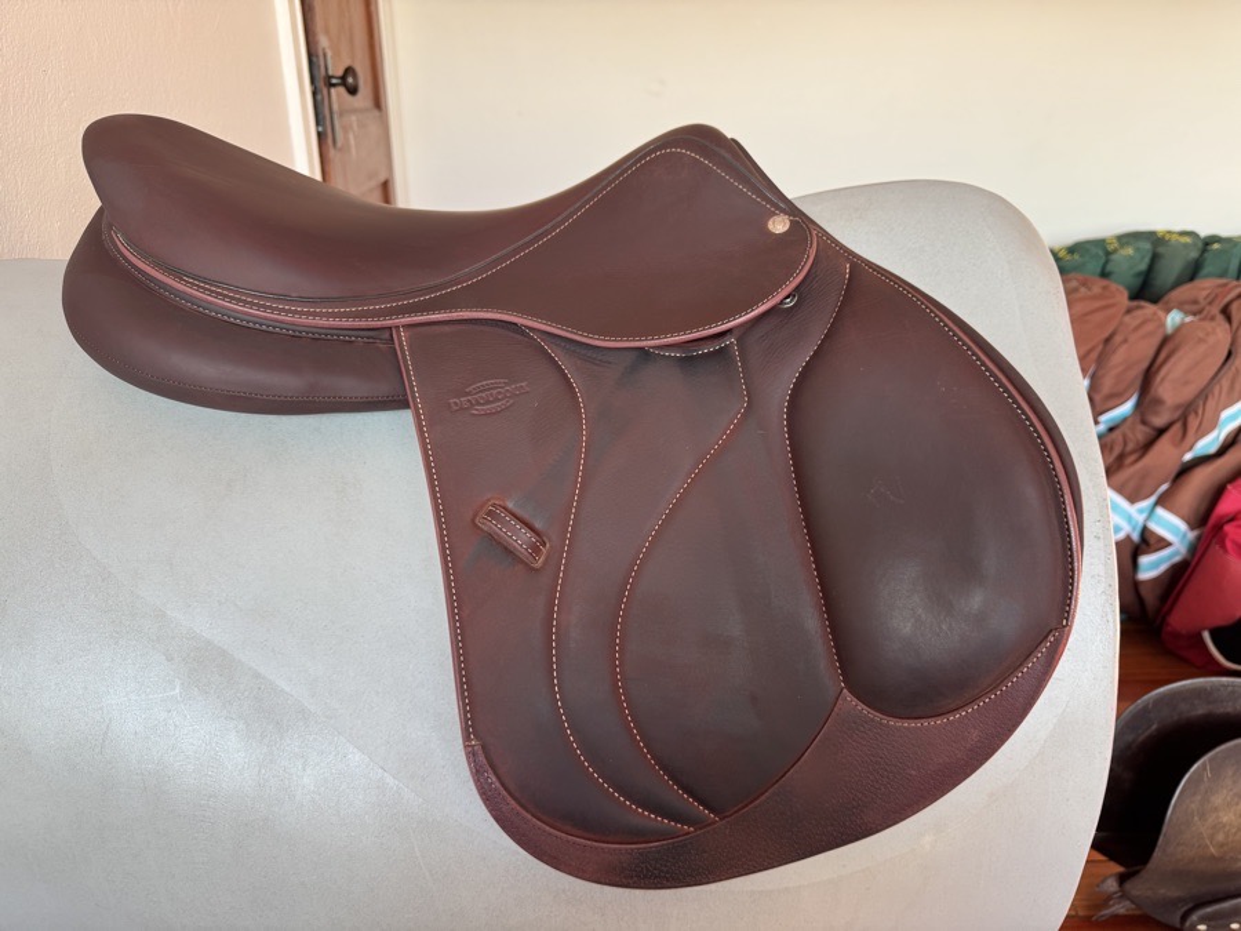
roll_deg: +0.9
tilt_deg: -22.8
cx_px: 620
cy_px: 466
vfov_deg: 56.8
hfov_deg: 71.6
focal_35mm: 24
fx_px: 860
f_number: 1.78
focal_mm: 6.76
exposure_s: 1/121
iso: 100
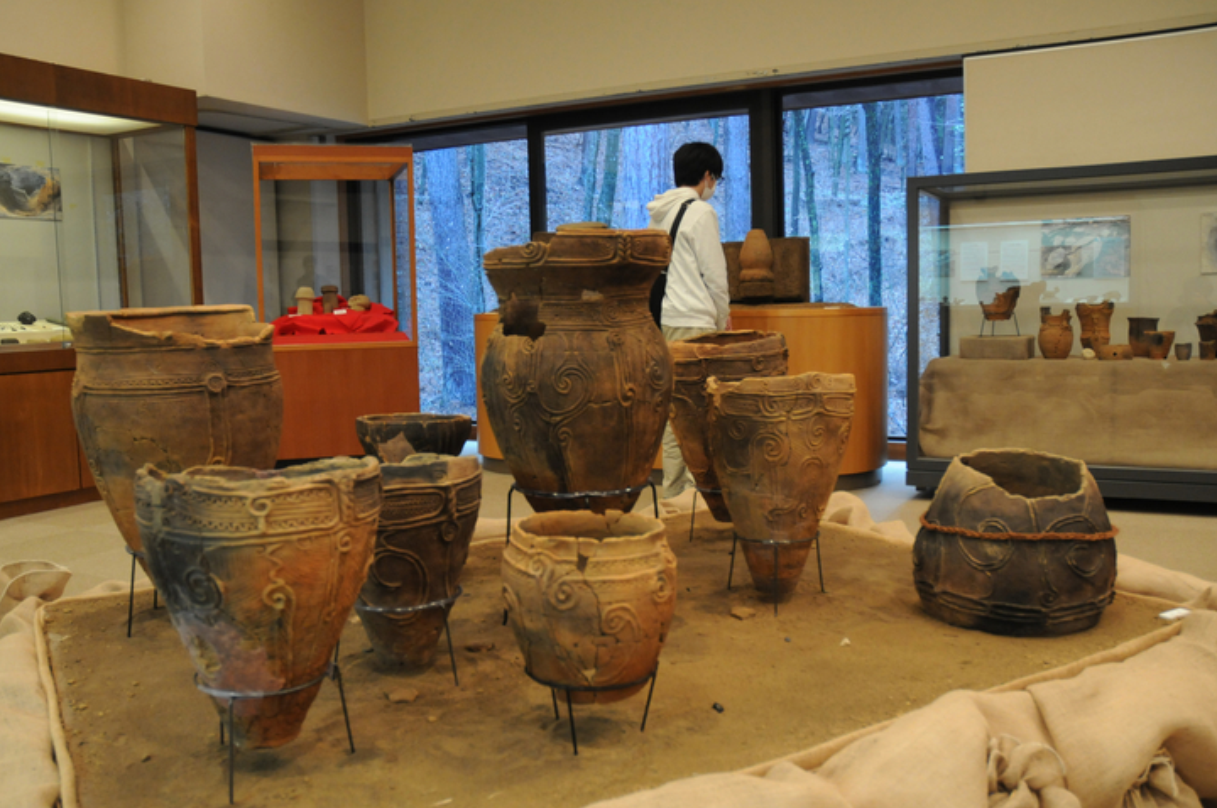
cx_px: 587
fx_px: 1013
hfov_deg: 62.0
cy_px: 390
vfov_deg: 43.5
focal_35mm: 30
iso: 800
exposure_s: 1/50
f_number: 4
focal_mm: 18
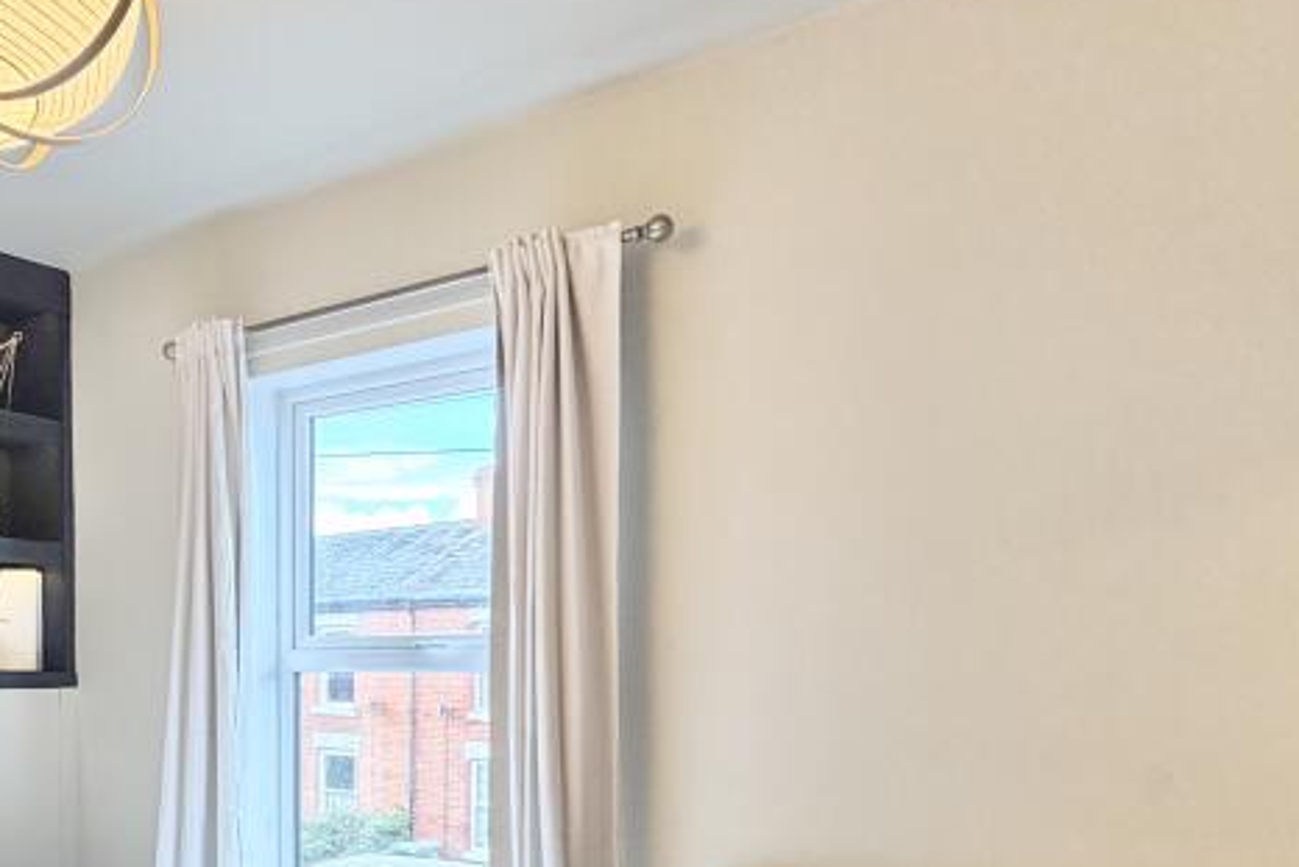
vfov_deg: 39.2
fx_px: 1155
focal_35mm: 32
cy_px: 716
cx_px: 348
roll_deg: -0.7
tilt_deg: -2.2
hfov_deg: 56.2
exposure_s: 1/50
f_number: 2.2
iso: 320
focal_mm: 2.22
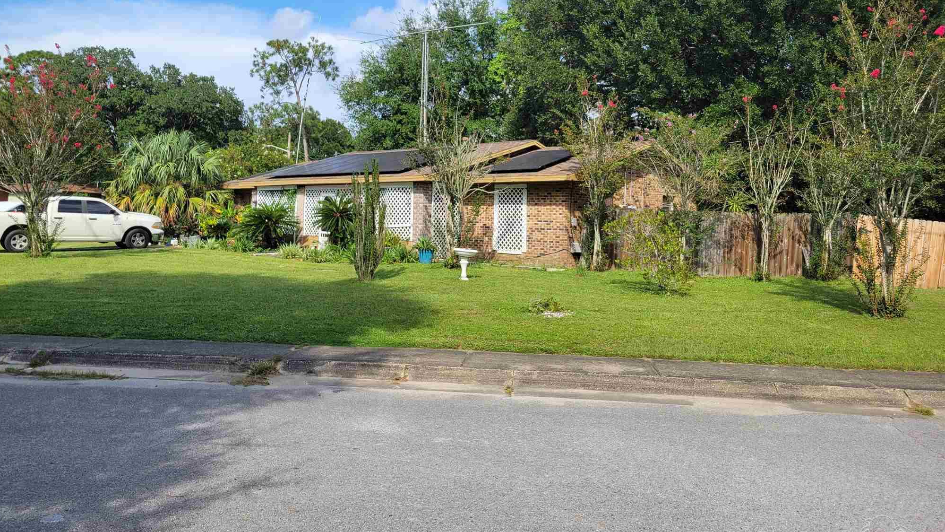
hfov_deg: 66.1
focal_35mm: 29
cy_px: 203
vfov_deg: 39.9
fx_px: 727
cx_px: 462
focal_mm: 5.4
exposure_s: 1/1695
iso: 40
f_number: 1.8
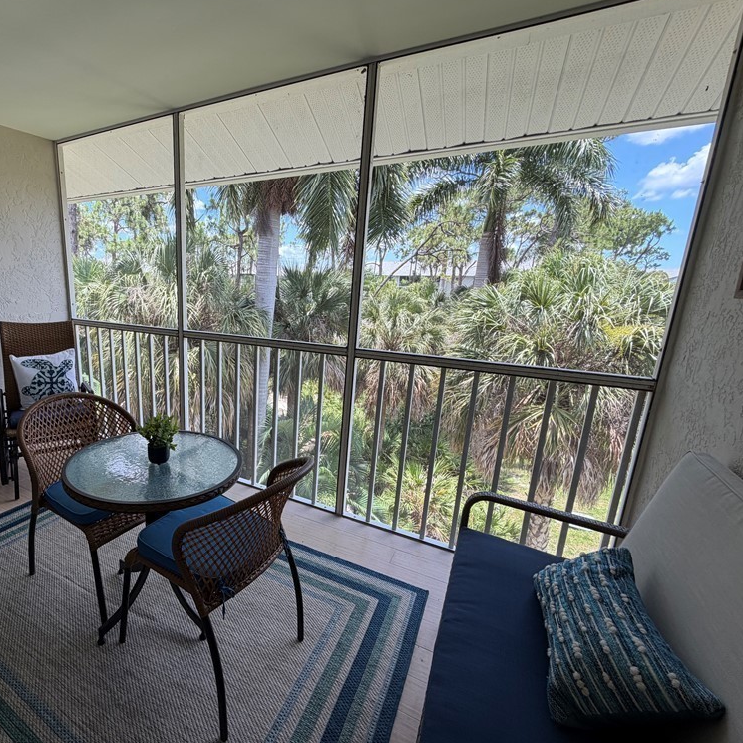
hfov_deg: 81.3
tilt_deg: -13.1
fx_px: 413
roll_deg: -0.3
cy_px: 376
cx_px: 250
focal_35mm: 17
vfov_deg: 84.0
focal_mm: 2.22
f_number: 2.2
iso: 40
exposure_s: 1/163
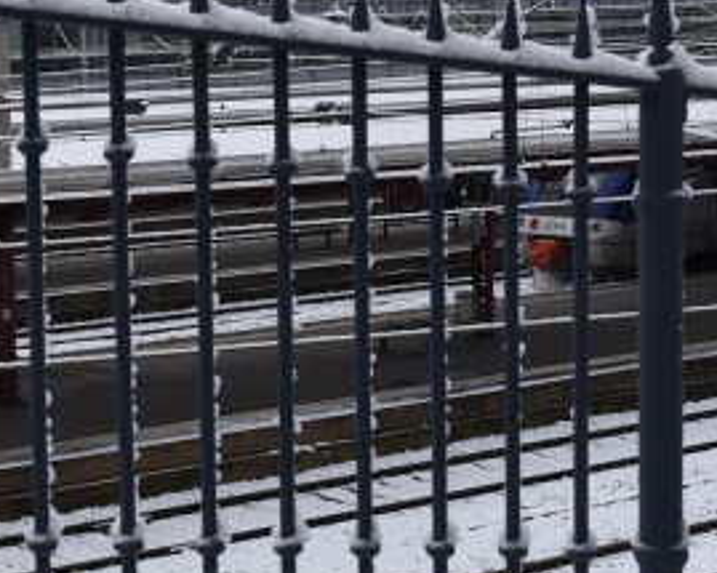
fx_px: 2015
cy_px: 213
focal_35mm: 95
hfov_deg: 19.1
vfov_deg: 16.2
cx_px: -128
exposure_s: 1/80
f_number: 10
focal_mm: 34
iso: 100
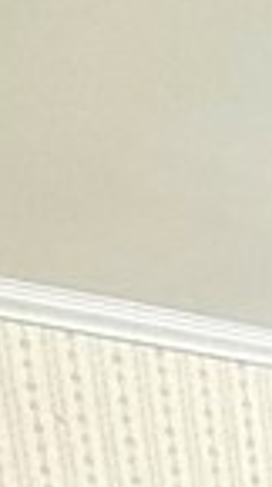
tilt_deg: -16.8
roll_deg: +1.7
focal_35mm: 108
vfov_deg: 14.0
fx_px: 1392
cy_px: 1159
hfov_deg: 9.0
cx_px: 829
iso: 250
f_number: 2.2
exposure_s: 1/60
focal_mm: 2.22
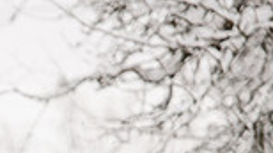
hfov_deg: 3.2
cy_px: 302
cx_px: -113
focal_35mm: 672
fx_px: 4856
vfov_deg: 1.8
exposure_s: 1/500
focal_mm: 170
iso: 160
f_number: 4
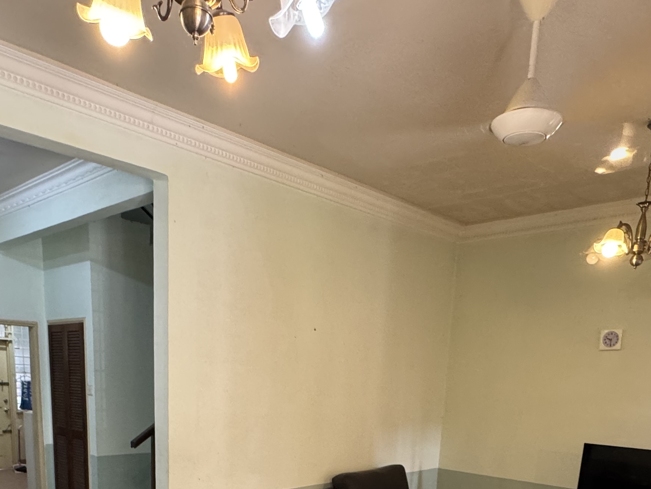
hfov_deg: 56.7
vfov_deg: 38.4
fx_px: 602
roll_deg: -2.5
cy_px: 506
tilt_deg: -12.0
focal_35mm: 32
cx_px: 294
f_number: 2.2
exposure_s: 1/50
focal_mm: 2.22
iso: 250
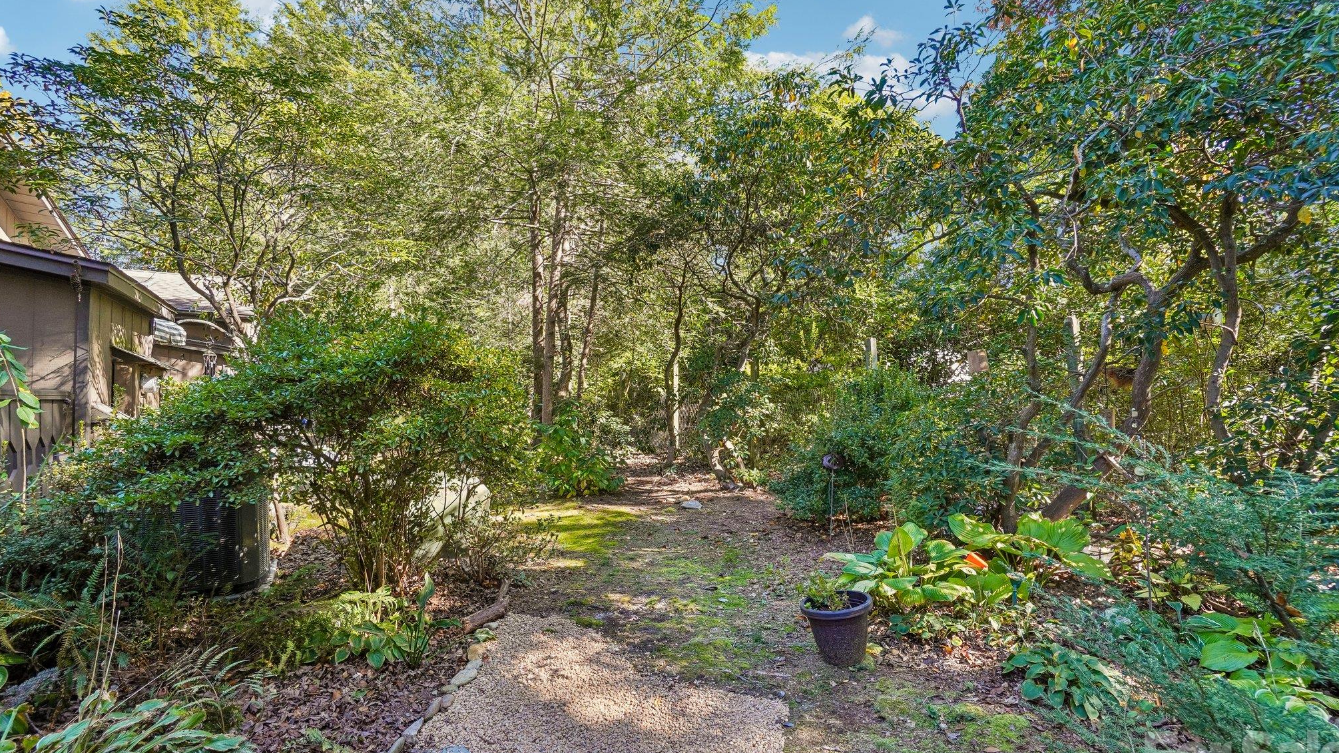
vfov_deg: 67.0
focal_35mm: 16
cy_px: 408
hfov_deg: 99.4
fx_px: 568
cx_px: 675
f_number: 8
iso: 200
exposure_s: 1/30
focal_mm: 10
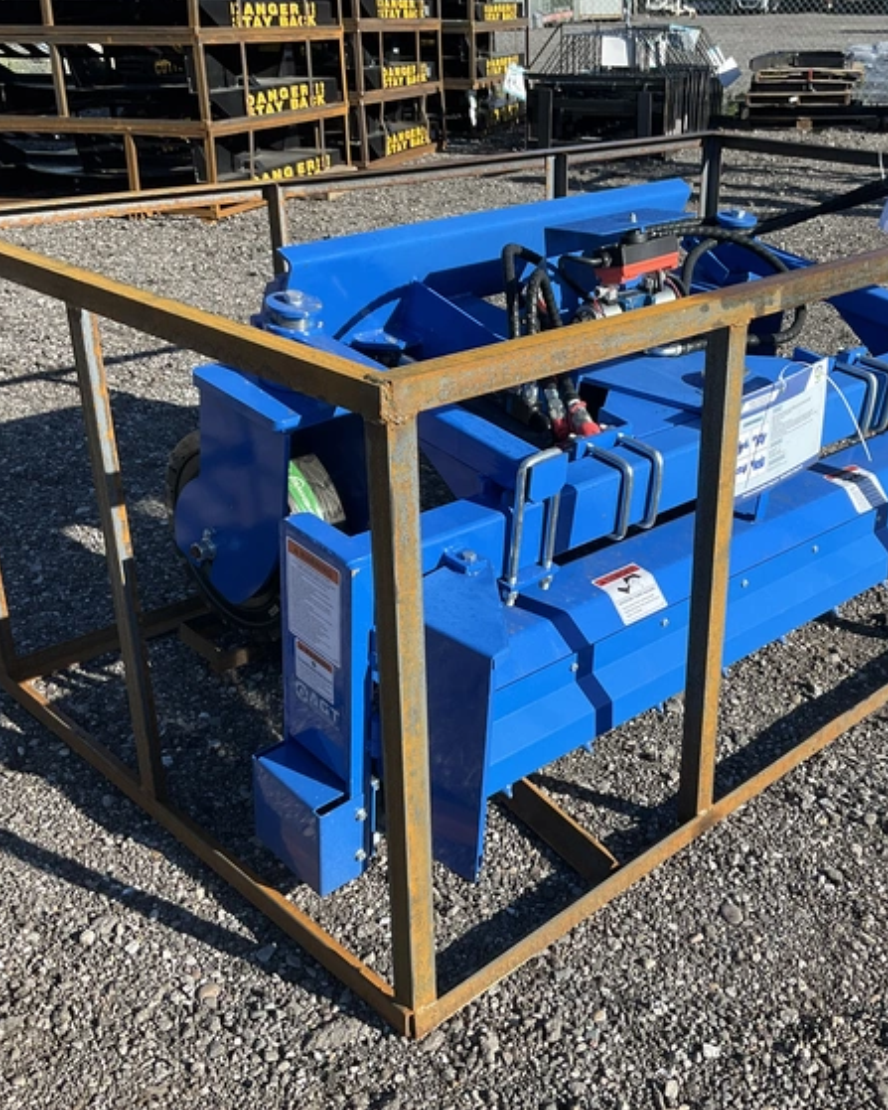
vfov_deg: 47.9
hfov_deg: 38.9
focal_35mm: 38
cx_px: 564
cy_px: 553
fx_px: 1249
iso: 25
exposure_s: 1/842
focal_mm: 3
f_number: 1.8
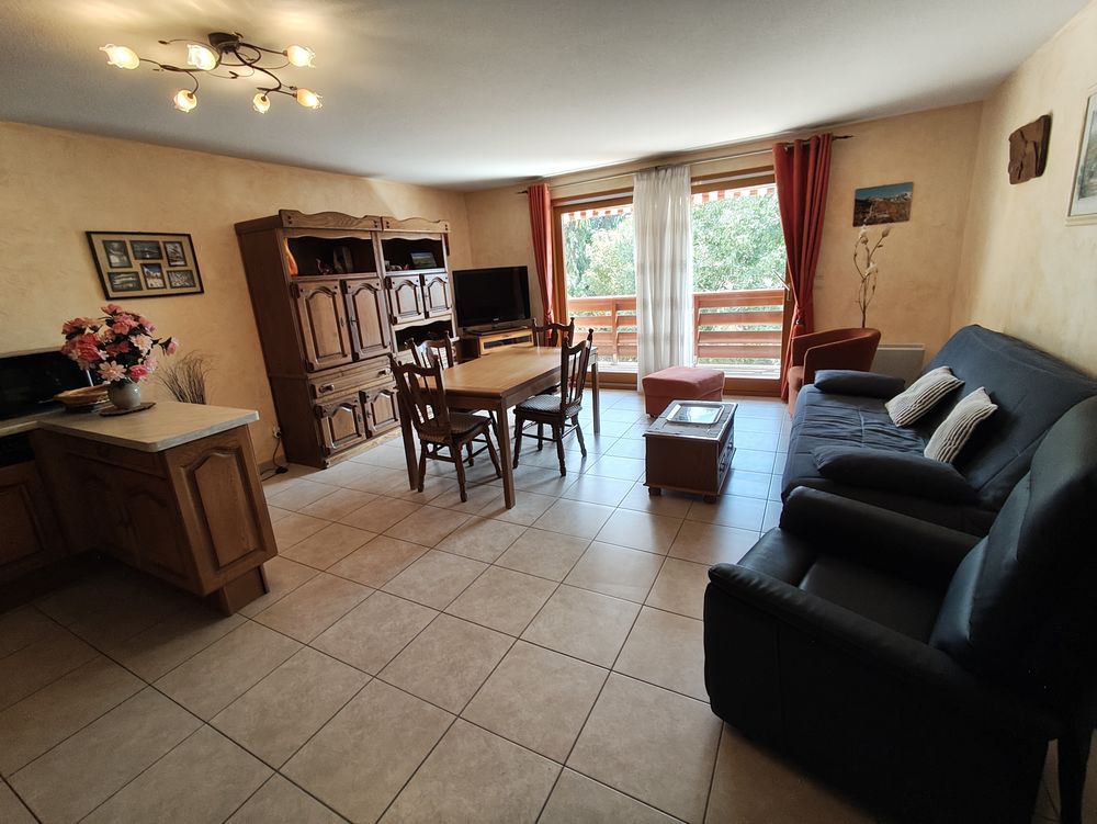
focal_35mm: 15
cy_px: 412
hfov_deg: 98.1
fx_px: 476
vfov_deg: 81.8
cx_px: 548
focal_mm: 1.65
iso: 320
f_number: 2.2
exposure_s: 1/100
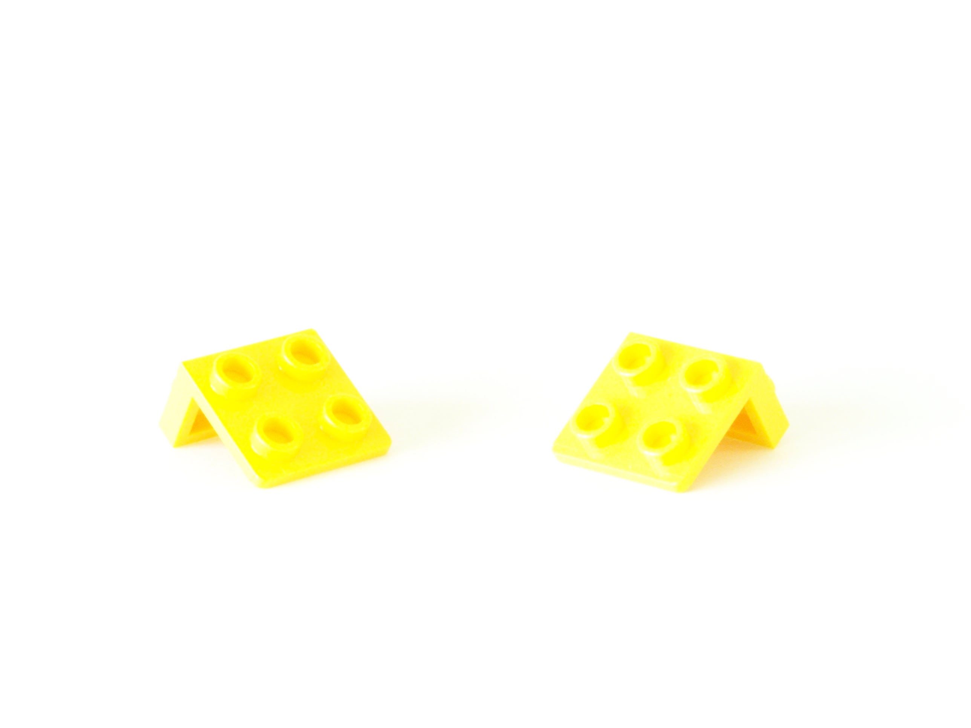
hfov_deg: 16.8
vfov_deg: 12.7
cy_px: 364
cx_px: 486
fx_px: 3282
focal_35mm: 117
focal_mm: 19.4
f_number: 8
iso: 400
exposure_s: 1/10
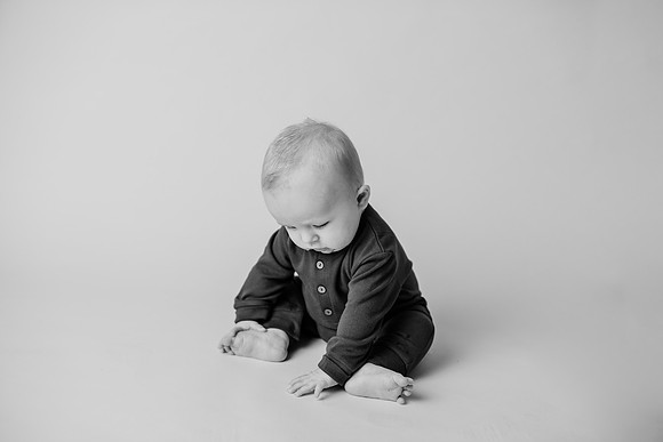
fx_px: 921
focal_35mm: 50
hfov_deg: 39.6
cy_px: 221
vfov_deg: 27.0
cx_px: 332
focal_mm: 50
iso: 100
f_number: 2.8
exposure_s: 1/160
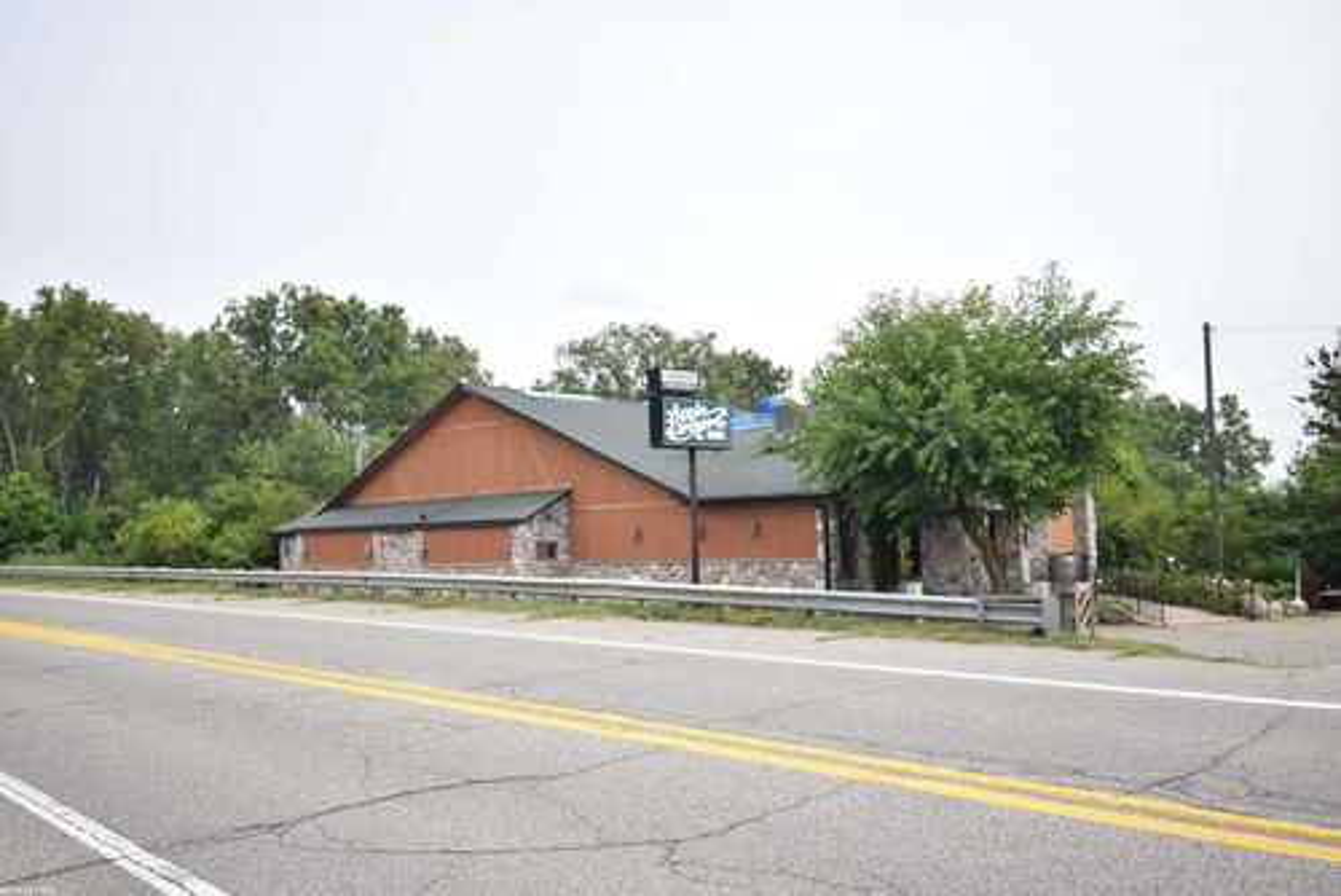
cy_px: 448
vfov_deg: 43.7
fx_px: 1118
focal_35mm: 30
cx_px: 670
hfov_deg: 61.9
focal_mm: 20
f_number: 5.6
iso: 100
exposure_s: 1/200
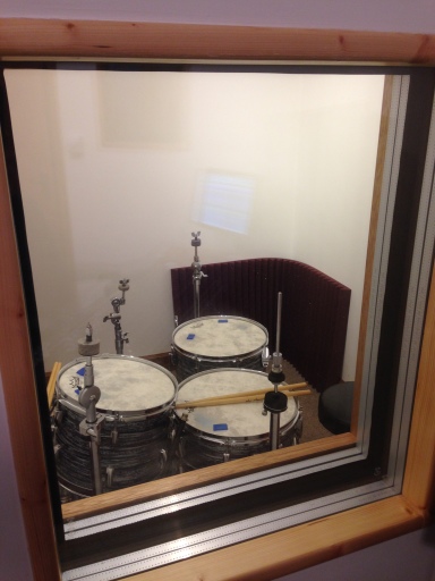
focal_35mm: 33
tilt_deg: -17.7
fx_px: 553
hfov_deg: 42.9
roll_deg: +0.0
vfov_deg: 55.4
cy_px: 290
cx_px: 218
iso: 80
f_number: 2.4
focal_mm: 4.12
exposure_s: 1/20
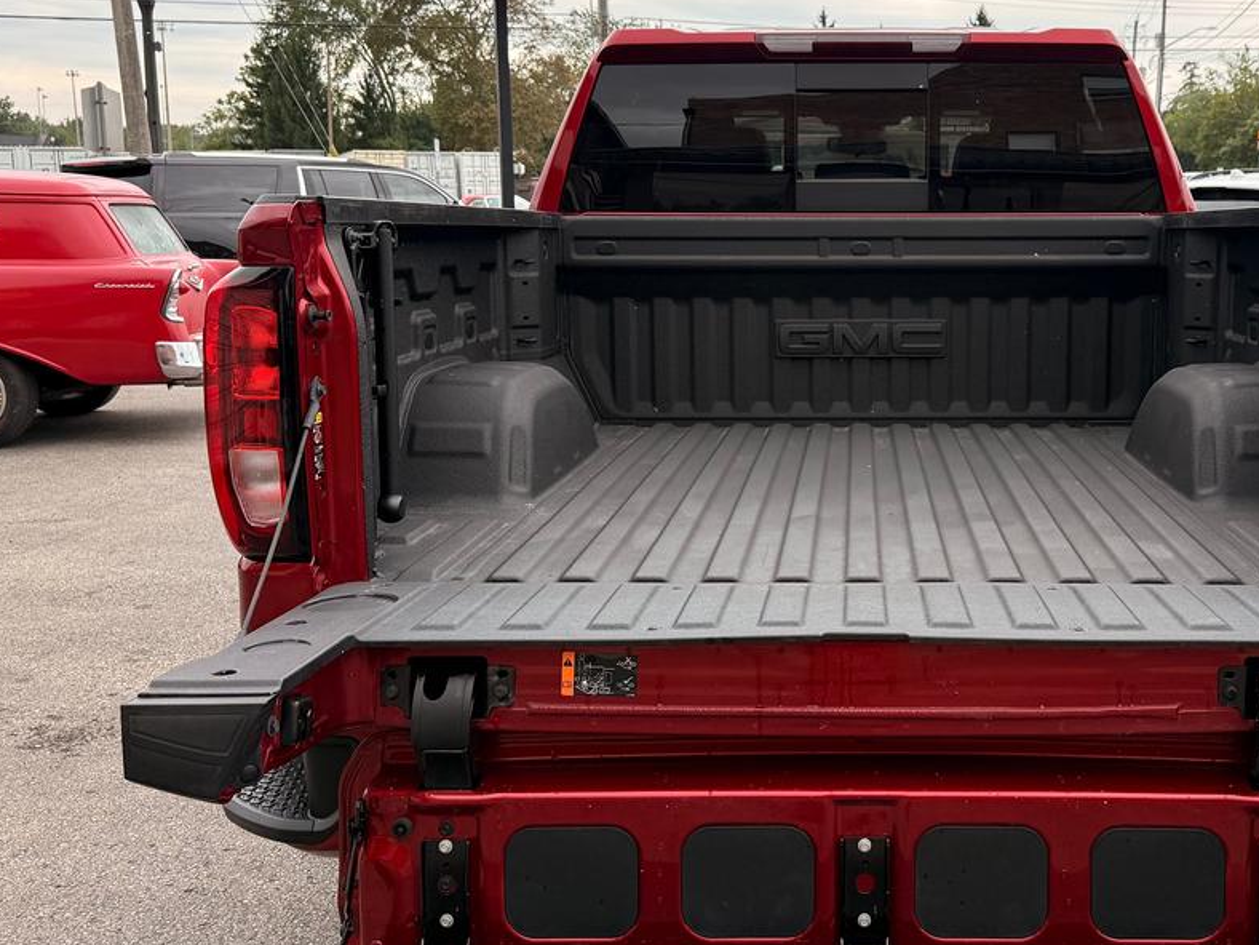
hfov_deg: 47.0
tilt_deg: -8.9
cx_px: 858
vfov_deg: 36.7
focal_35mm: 39
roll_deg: -1.2
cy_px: 400
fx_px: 1418
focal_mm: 6.76
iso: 100
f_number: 1.78
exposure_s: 1/2525
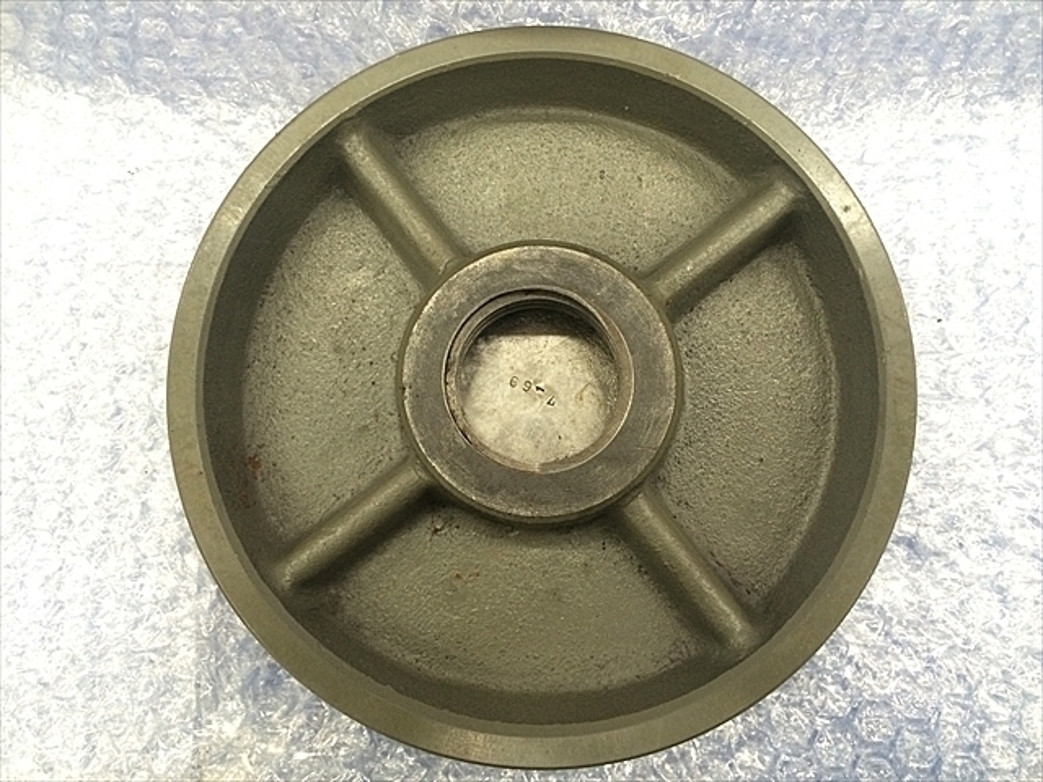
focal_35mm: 29
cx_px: 522
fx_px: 874
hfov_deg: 61.7
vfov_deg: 48.2
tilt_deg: -82.7
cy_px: 391
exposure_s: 1/30
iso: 160
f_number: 2.2
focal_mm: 4.15
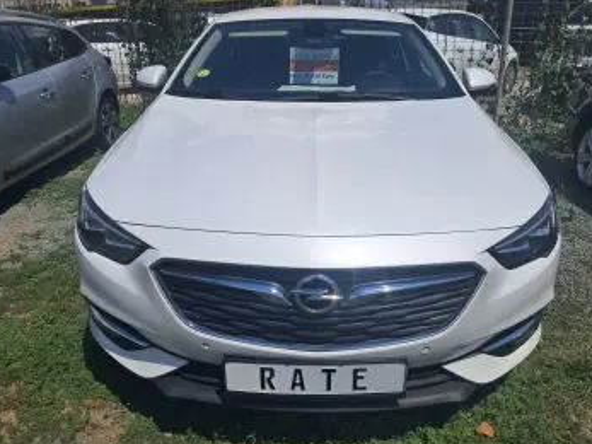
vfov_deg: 49.7
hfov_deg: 63.5
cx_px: 290
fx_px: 479
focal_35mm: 28
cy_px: 229
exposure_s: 1/1887
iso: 50
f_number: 1.8
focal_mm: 4
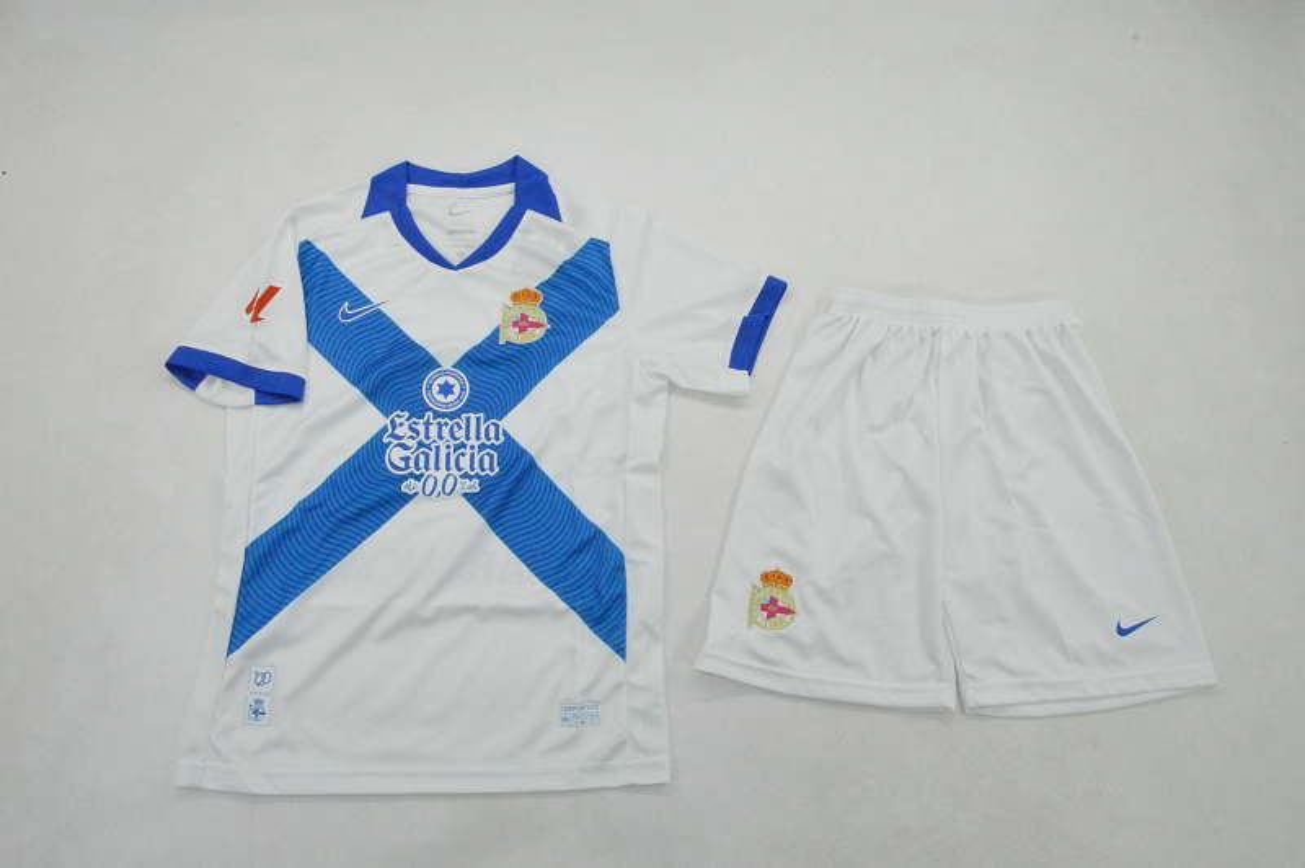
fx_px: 1141
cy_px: 434
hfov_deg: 59.5
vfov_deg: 41.6
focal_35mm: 32
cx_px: 652
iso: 6400
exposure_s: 1/200
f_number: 25
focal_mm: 21
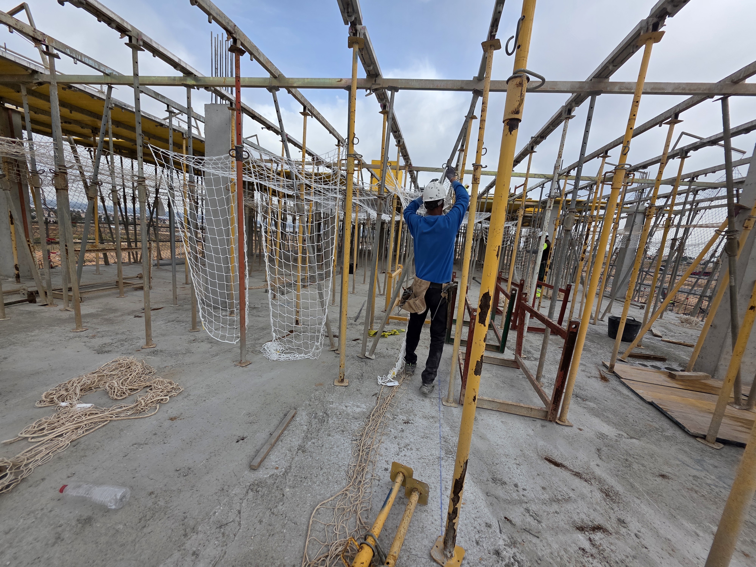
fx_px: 284
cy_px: 284
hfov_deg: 106.2
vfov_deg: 89.9
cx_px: 378
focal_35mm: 13
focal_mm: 2.2
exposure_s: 1/1255
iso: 40
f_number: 1.9
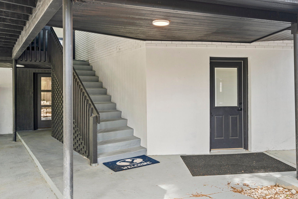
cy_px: 100
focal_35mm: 28
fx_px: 232
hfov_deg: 65.2
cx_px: 170
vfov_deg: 46.4
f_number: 9
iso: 320
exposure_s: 1/8
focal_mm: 24
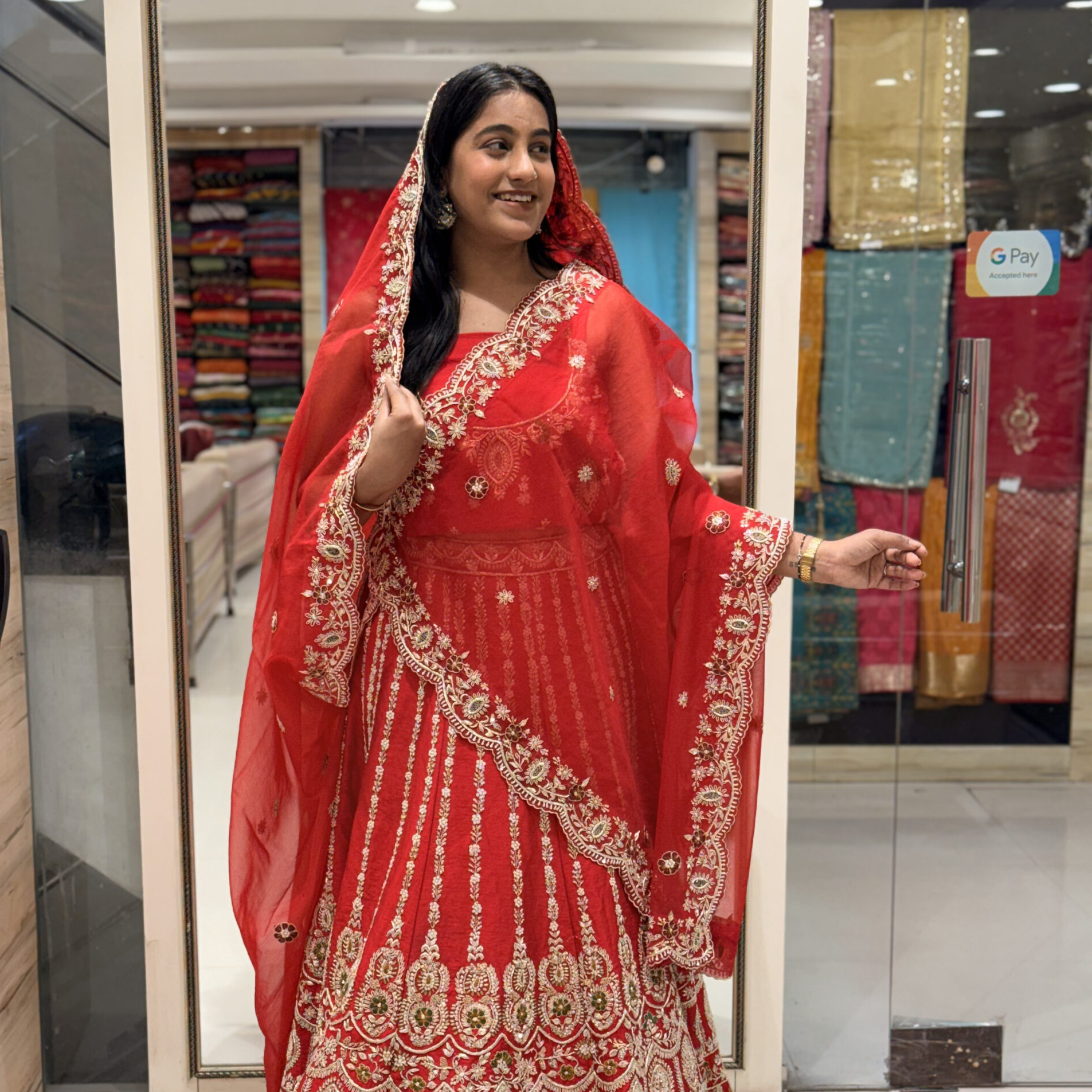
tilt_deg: -10.1
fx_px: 2034
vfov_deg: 29.9
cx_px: 543
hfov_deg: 30.0
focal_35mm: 57
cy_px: 700
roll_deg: -1.2
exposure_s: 1/100
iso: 80
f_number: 1.78
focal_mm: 6.76
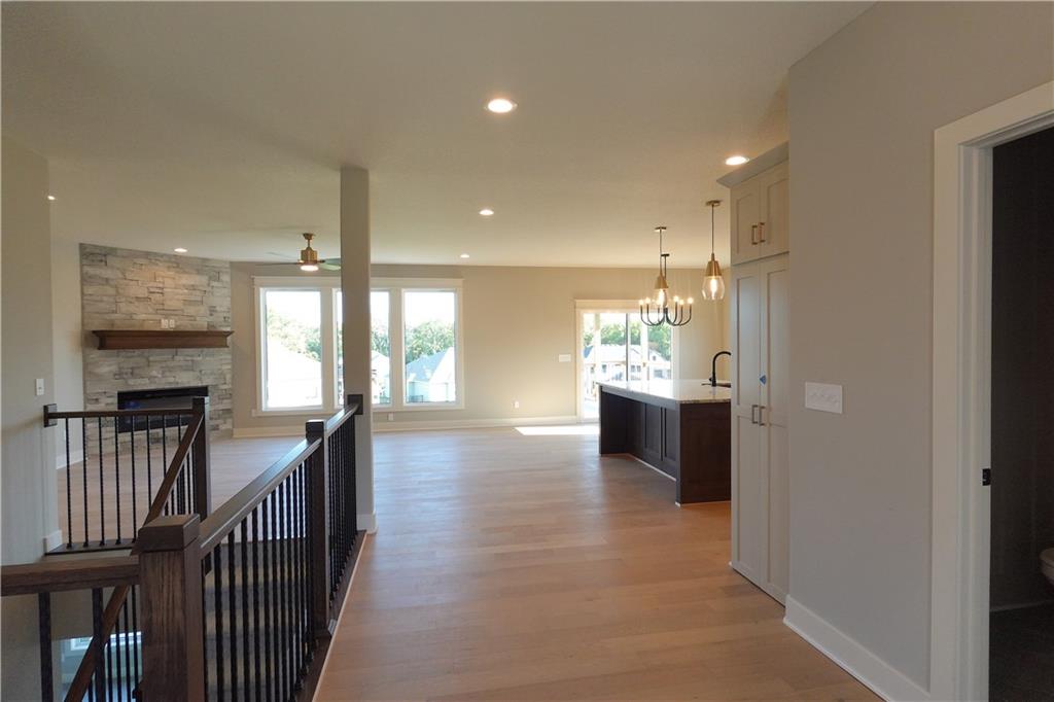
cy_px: 351
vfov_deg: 67.3
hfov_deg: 90.0
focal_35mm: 18
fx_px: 527
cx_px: 527
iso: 640
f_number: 5
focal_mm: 6.9
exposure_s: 1/125
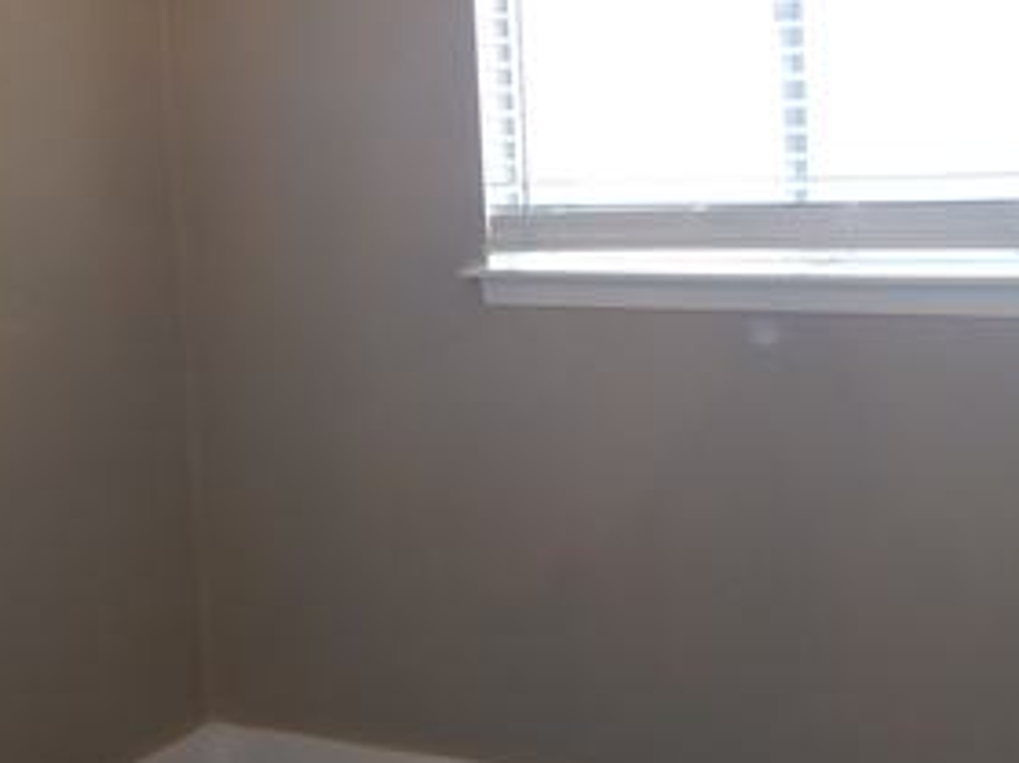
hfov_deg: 34.7
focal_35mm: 55
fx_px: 1618
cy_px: 197
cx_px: 654
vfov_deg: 26.2
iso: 125
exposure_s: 1/60
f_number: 2.8
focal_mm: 4.3
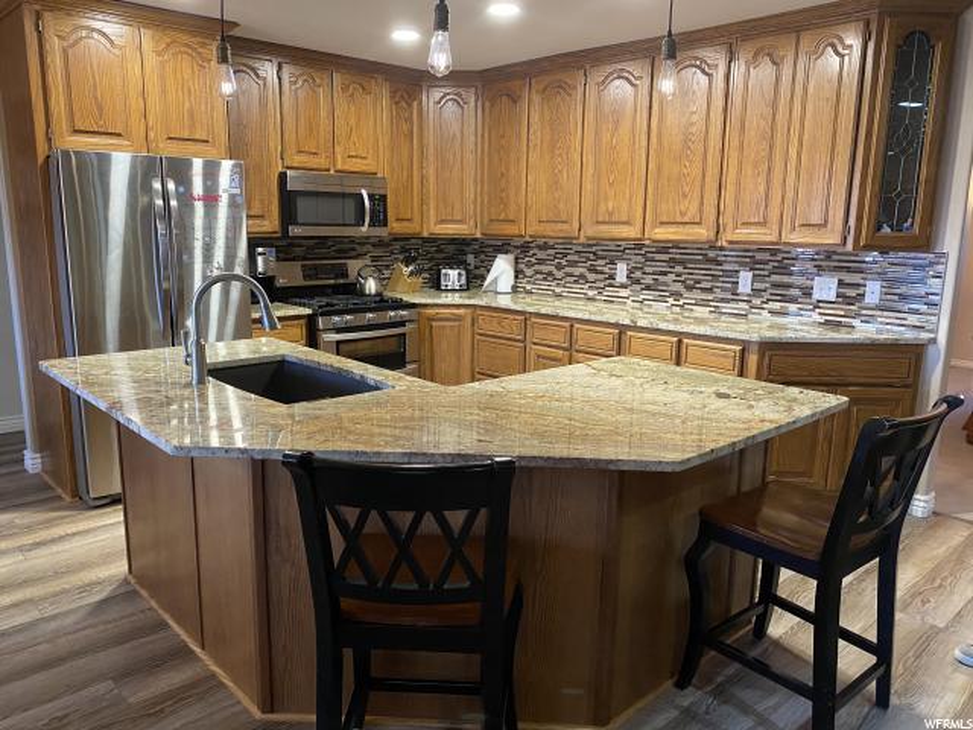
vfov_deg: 53.1
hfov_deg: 67.3
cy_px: 365
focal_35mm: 26
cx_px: 486
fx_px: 731
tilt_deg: -10.1
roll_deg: -1.2
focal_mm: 4.25
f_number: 1.8
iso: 500
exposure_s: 1/60
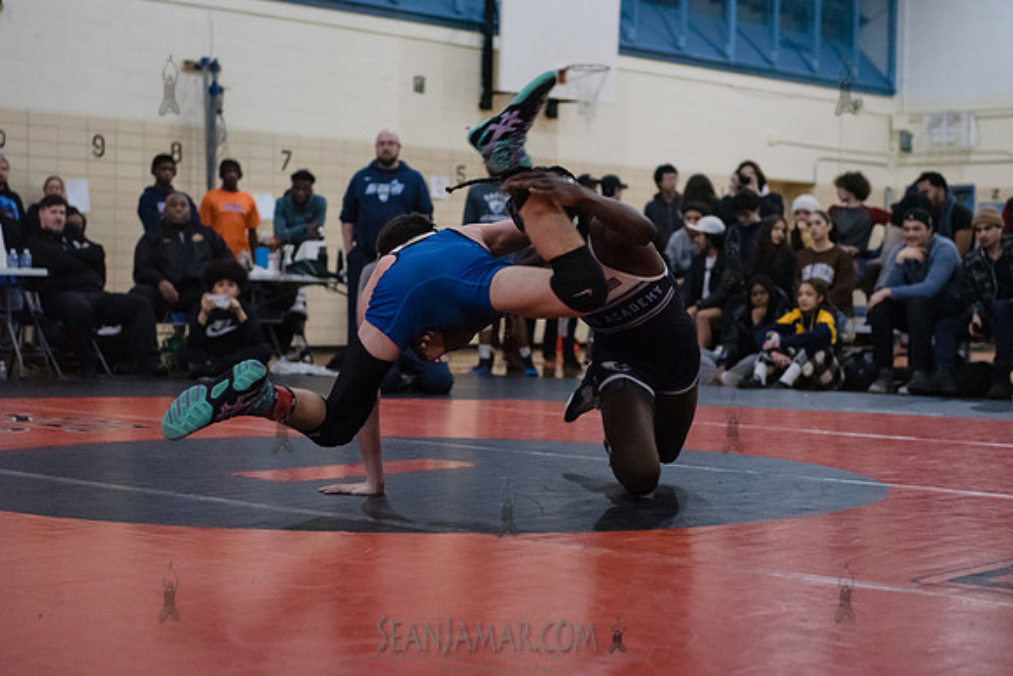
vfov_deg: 20.6
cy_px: 338
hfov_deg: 30.5
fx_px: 1858
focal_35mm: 66
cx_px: 506
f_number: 3.2
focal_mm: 66
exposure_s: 1/400
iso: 8000
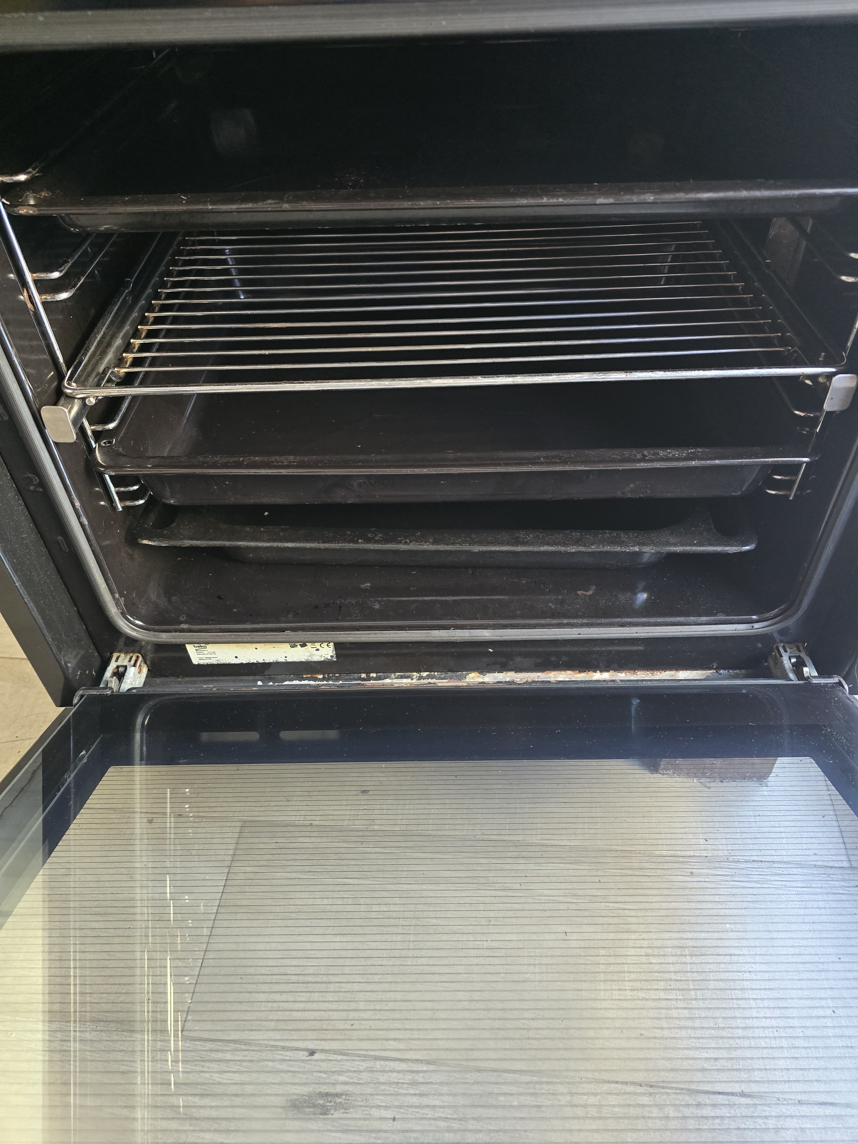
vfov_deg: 73.9
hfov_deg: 58.9
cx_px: 429
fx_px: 760
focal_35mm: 23
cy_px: 572
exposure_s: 1/100
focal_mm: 6.3
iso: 800
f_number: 1.7
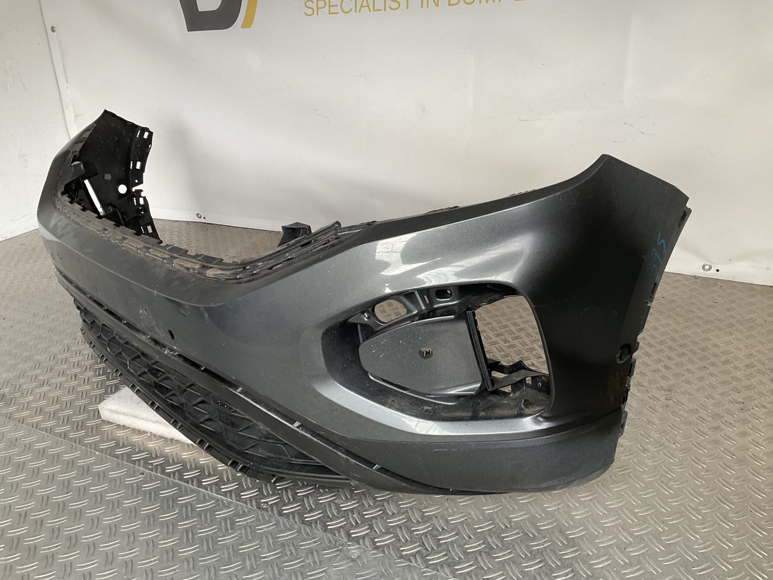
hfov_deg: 61.7
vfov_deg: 48.2
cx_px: 386
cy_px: 290
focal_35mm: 29
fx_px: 648
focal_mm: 3
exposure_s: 1/120
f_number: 1.8
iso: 50
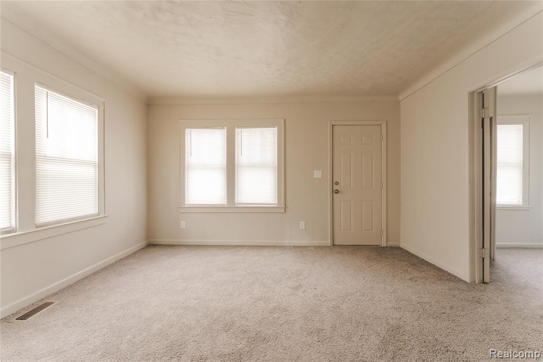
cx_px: 272
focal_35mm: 14
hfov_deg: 104.3
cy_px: 181
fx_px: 211
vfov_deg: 81.2
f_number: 18
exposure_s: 1/1.25
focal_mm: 14
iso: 250
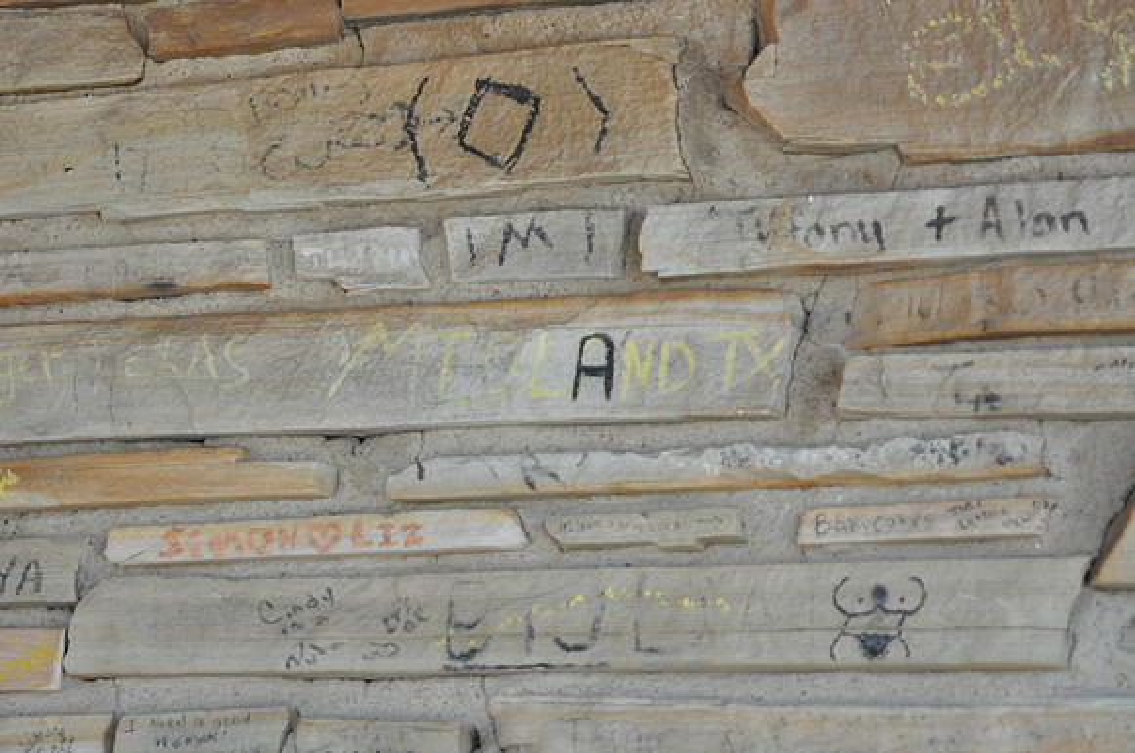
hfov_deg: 19.5
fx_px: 3306
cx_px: 568
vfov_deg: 13.0
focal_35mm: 105
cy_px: 376
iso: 800
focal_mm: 70
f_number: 3.2
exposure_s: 1/160
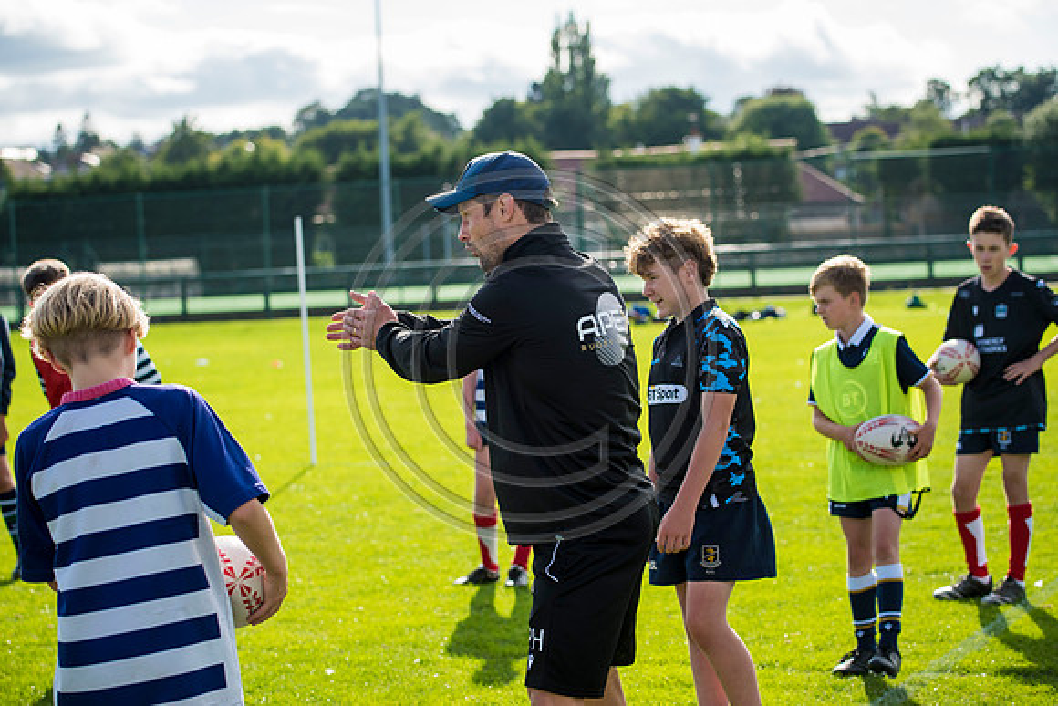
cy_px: 353
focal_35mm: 98
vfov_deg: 14.0
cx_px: 529
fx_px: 2881
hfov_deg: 20.8
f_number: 4
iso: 250
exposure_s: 1/1250
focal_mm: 98
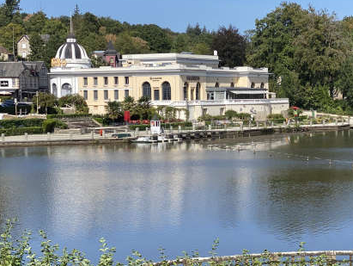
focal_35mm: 91
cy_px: 130
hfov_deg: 21.4
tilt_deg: -2.4
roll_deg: +0.3
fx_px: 929
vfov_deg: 16.3
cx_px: 253
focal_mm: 6
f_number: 2
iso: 20
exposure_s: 1/1712
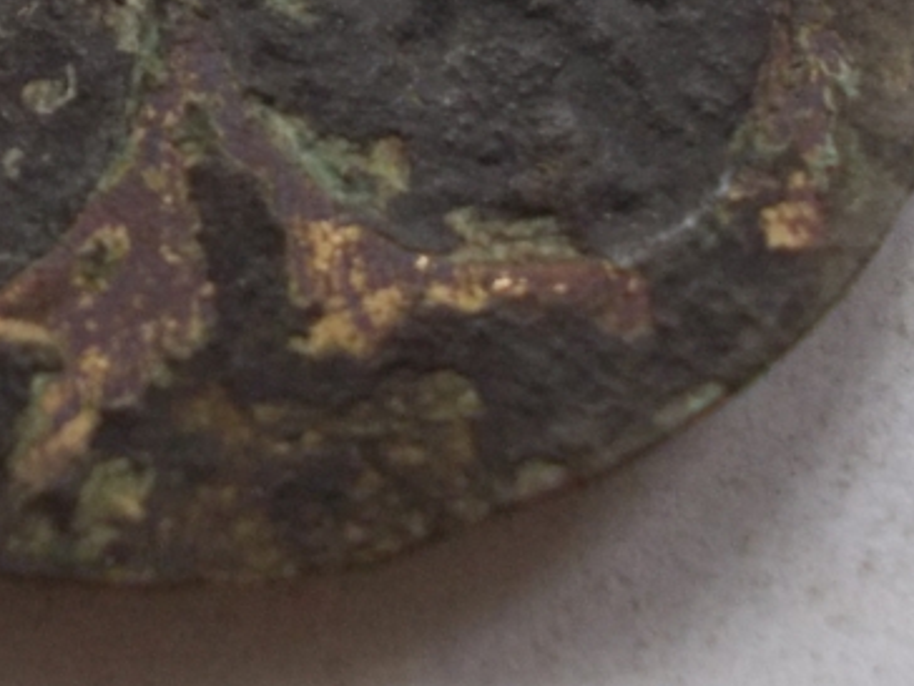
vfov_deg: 13.5
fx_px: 2825
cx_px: 80
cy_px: -75
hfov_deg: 18.1
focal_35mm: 107
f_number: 3.1
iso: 200
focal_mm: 5.3
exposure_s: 1/125
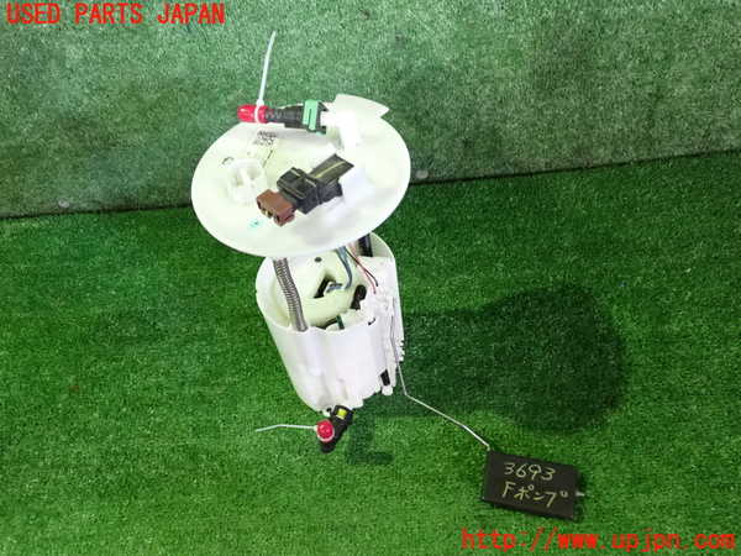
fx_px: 642
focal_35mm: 30
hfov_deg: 60.0
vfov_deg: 46.8
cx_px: 370
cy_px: 278
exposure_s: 1/60
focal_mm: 5.4
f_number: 2.3
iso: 1600
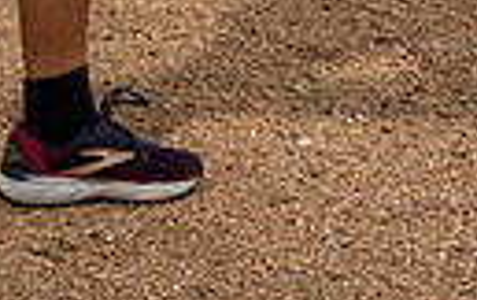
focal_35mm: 227
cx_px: 33
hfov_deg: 9.2
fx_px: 2955
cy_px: -478
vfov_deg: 5.6
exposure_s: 1/250
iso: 100
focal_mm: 64
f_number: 8
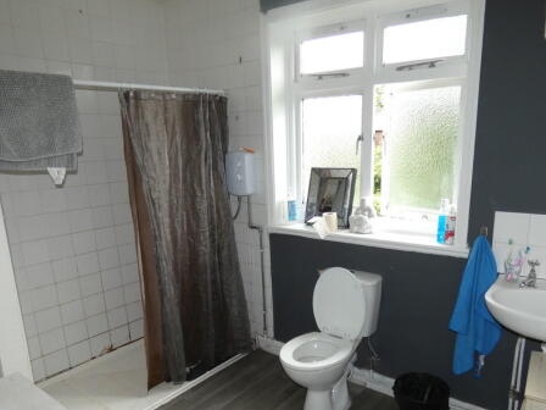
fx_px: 410
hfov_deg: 67.2
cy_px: 256
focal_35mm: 26
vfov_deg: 52.5
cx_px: 297
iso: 160
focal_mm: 3.6
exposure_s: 1/60
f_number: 2.8
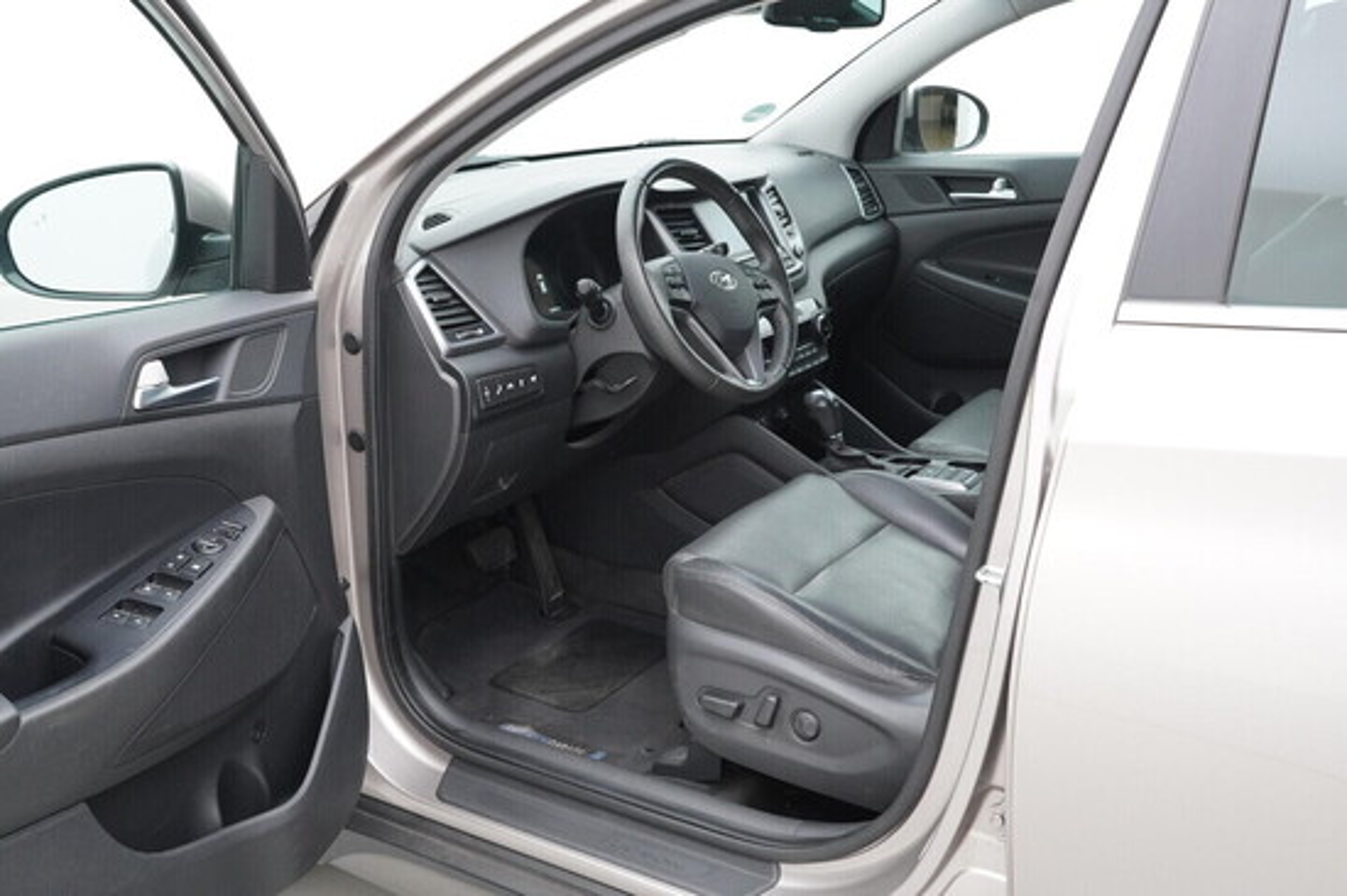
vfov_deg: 36.8
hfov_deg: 53.2
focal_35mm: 36
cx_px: 674
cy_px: 448
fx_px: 1346
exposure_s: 1/100
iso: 2000
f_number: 6.3
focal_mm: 24
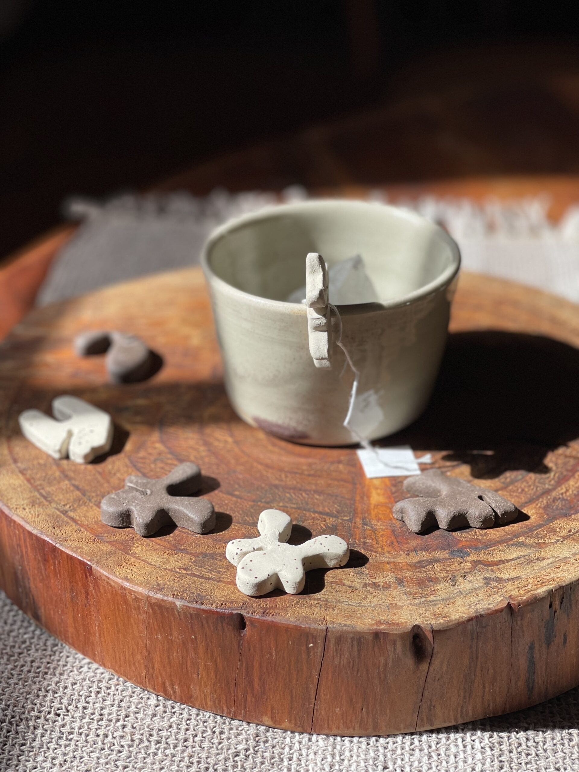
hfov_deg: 22.9
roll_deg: -1.1
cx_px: 290
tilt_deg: -32.3
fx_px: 1427
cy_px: 386
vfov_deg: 30.3
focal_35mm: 64
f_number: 2.2
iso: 32
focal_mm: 7.5
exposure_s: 1/334
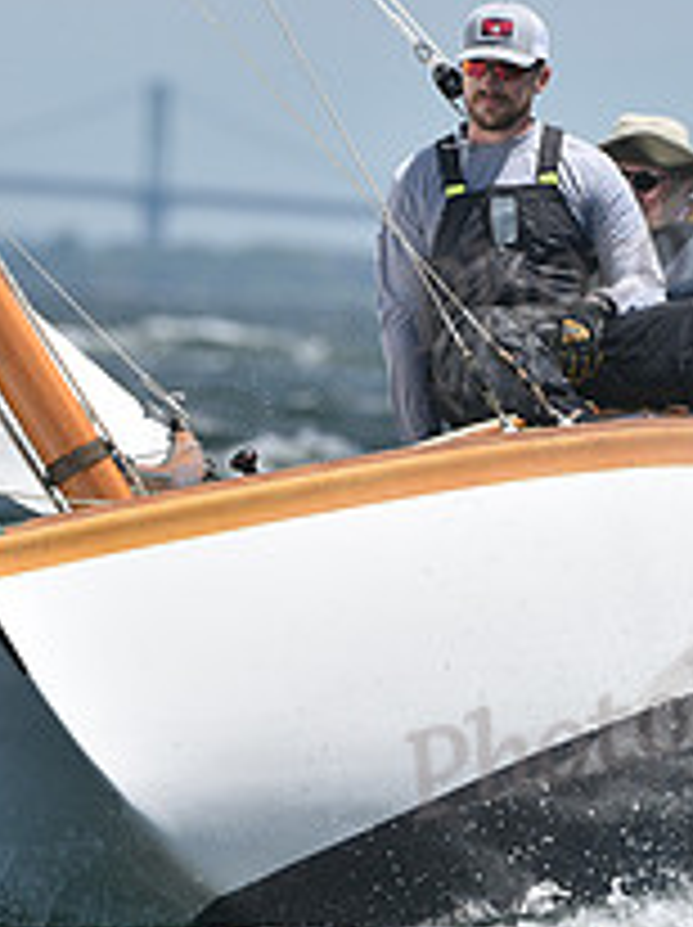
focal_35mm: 1085
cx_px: 176
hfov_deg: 1.4
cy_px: 533
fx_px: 29022
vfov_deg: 1.8
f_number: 6.3
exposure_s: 1/1250
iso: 250
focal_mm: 400
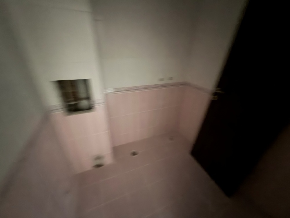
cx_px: 145
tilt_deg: -27.6
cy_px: 109
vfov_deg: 85.7
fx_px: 117
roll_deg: -5.7
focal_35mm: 14
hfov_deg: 102.1
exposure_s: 1/8
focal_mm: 2.22
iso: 1250
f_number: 2.2
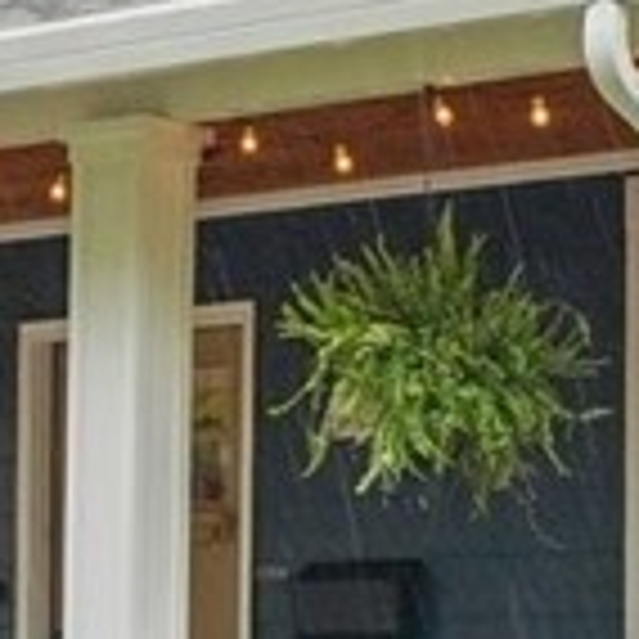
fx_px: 3404
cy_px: 763
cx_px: 461
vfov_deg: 10.5
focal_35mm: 163
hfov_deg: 10.7
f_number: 8
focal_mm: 16
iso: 400
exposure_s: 1/60
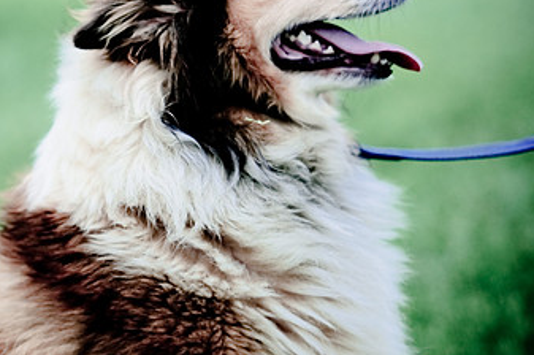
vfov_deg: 3.7
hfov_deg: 5.5
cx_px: 103
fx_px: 5540
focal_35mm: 374
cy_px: 94
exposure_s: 1/2000
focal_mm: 145
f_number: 2.8
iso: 200
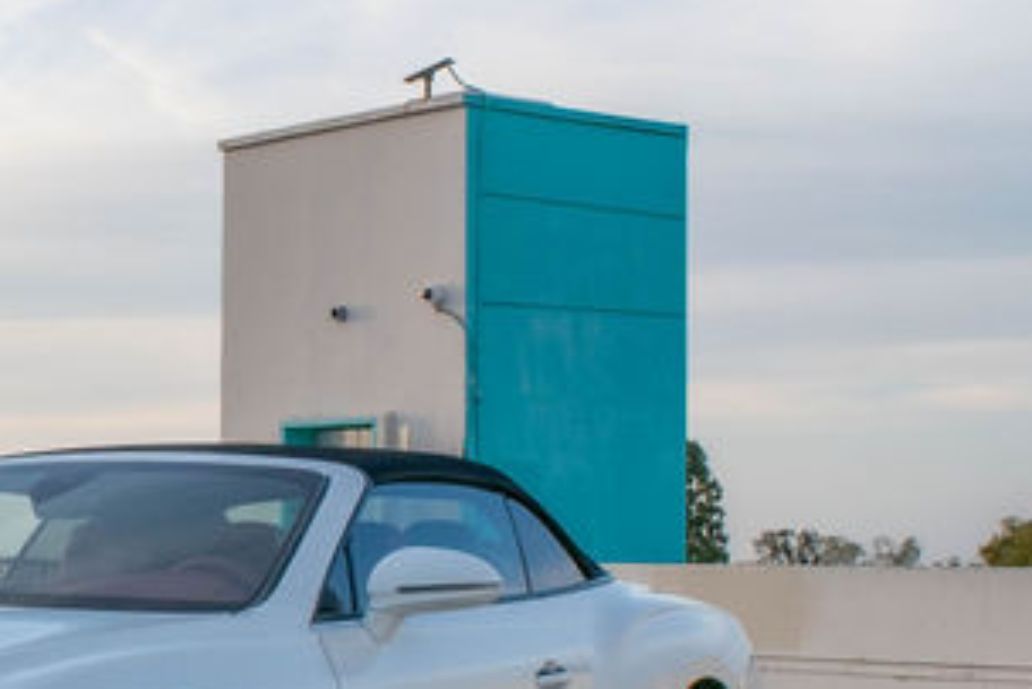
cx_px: -31
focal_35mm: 91
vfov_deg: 15.0
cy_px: 457
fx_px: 2610
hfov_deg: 21.5
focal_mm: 18
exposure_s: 1/320
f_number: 9
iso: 200
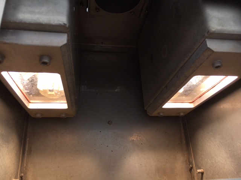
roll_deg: -3.6
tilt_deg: -16.9
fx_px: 202
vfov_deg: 48.2
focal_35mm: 29
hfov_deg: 61.7
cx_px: 120
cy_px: 90
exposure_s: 1/1479
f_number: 2.2
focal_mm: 4.15
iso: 25
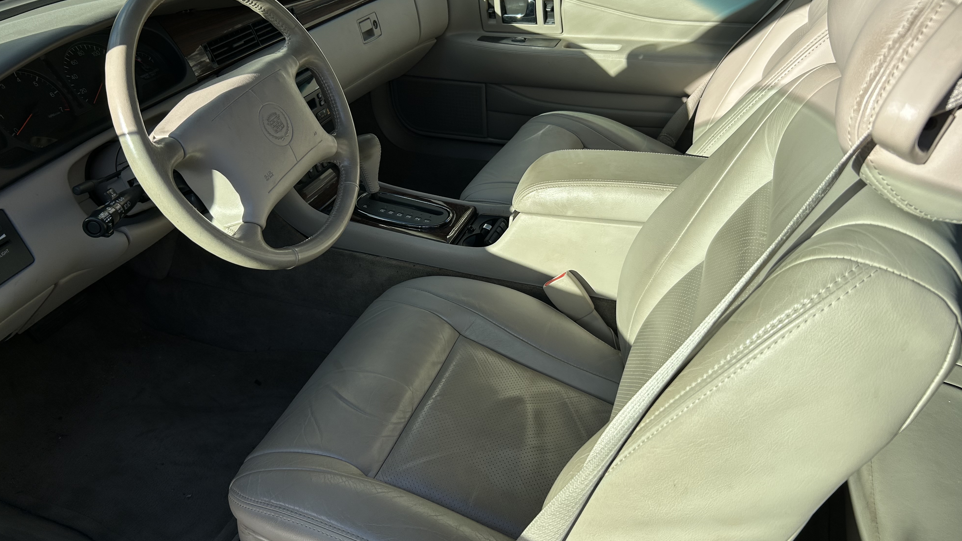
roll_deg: +3.4
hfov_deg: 66.1
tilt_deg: -28.0
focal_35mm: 29
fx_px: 740
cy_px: 232
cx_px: 470
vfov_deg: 40.1
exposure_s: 1/1869
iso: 50
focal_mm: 5.7
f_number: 1.5
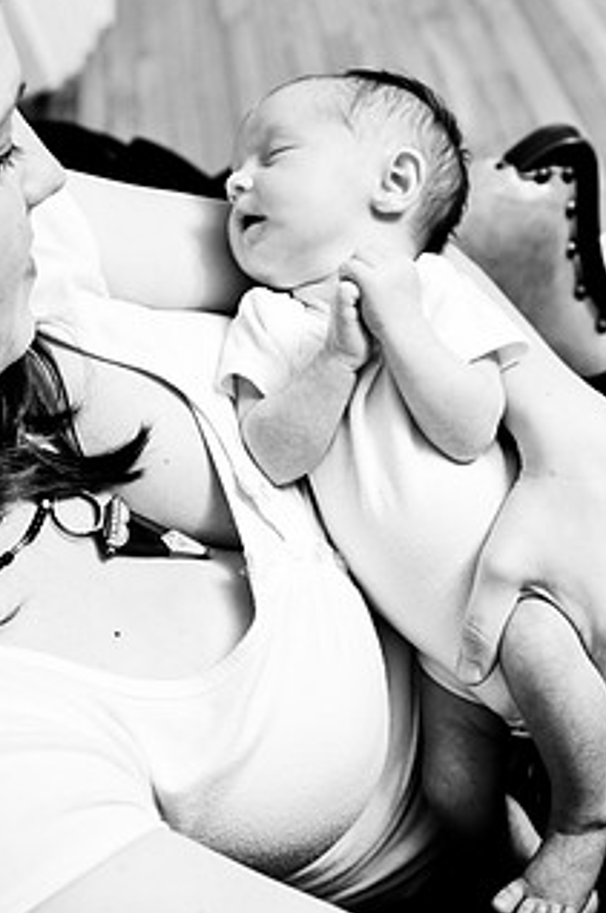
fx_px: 1292
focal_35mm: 51
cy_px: 307
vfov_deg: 38.5
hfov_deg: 26.4
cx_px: 355
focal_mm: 24
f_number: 2.8
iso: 200
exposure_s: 1/13
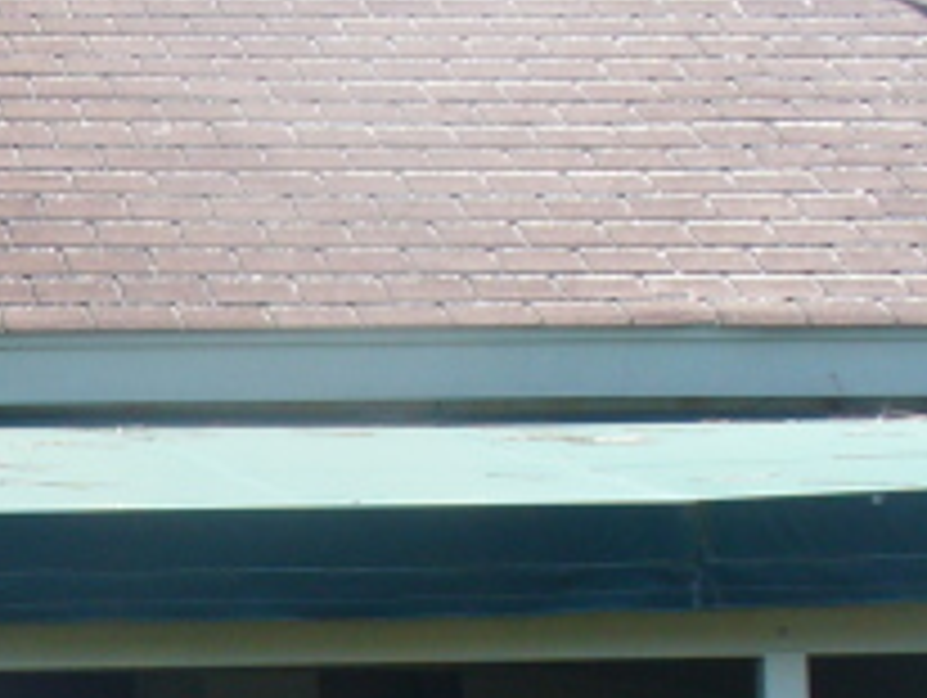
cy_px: 743
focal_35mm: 186
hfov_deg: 10.2
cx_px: -612
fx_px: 4987
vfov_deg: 8.0
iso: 80
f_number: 6
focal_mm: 7.9
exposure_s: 1/125
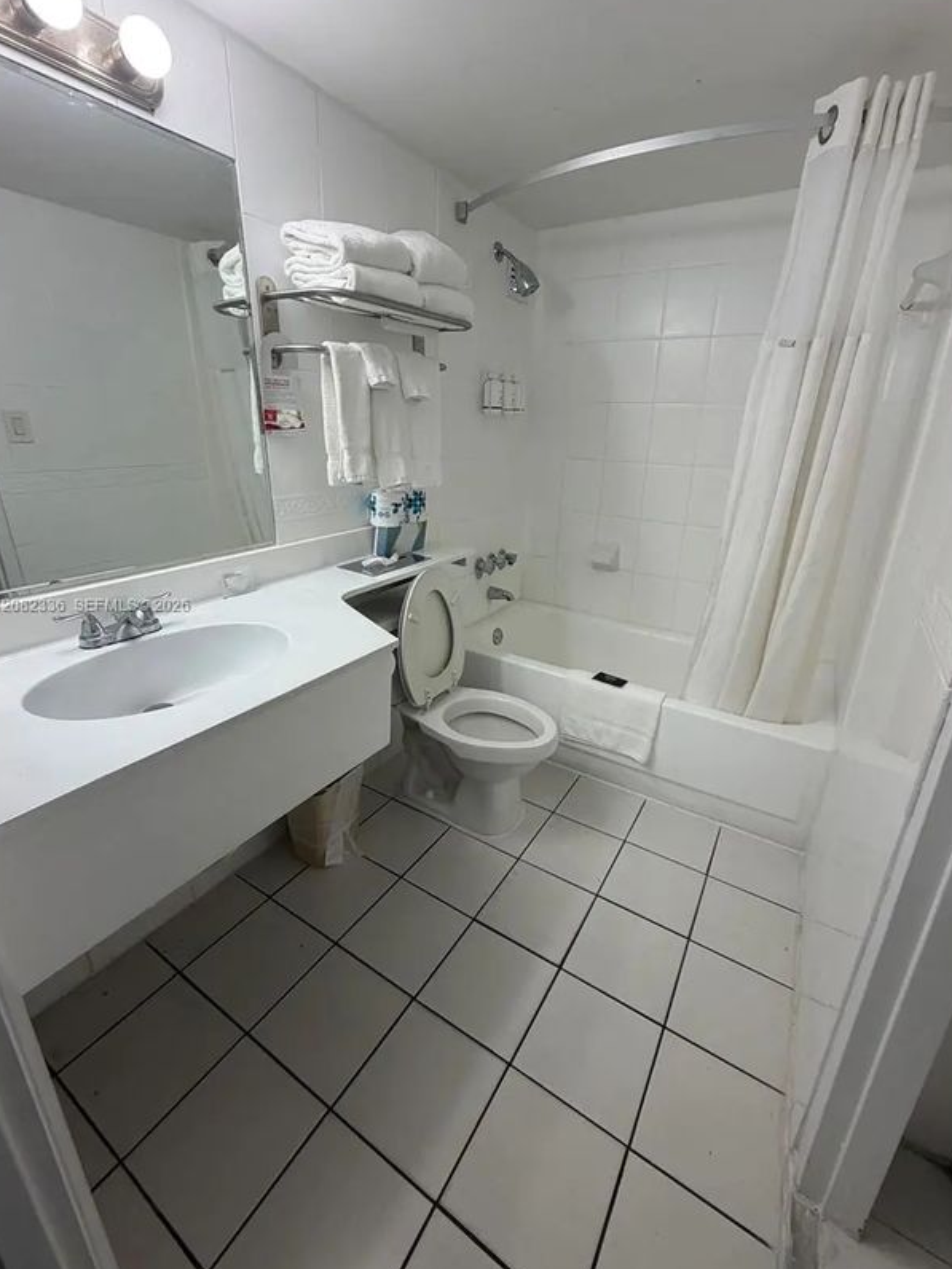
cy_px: 607
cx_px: 490
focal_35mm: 15
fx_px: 550
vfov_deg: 98.1
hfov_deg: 81.7
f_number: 2.2
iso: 125
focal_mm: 2.22
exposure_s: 1/120
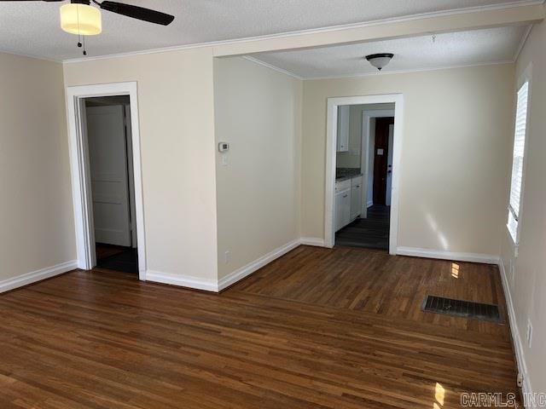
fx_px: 410
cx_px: 273
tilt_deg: -7.7
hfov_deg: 67.3
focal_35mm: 26
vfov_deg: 53.1
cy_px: 204
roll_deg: +0.4
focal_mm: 5.1
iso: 50
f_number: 1.6
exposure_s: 1/128
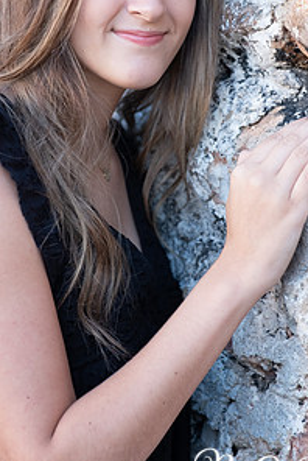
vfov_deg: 16.2
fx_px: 1613
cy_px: 162
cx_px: 159
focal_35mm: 126
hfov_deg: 10.9
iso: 400
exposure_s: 1/250
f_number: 2.8
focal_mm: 55
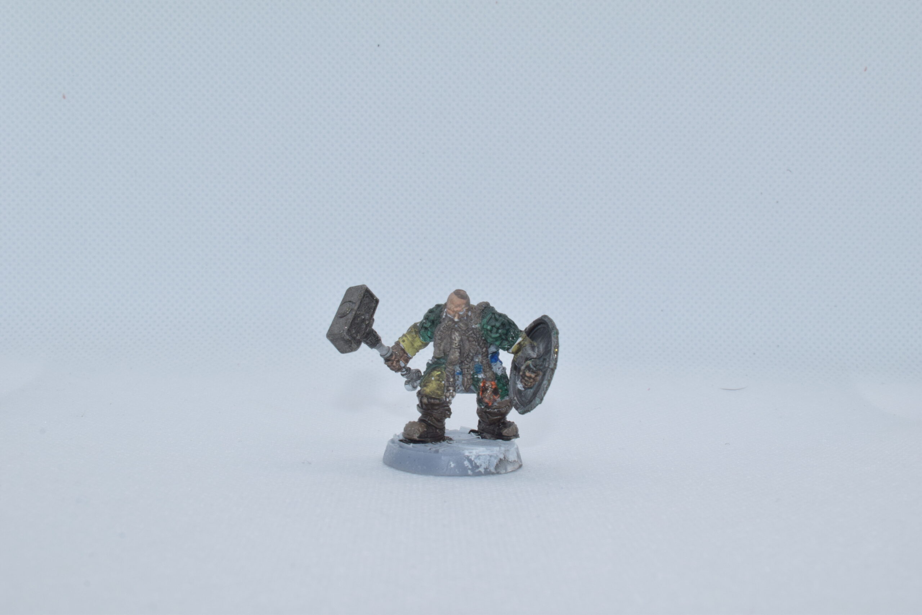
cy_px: 308
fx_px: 1345
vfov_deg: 25.8
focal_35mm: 52
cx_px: 461
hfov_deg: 37.8
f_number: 20
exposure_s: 1/125
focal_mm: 35
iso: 800
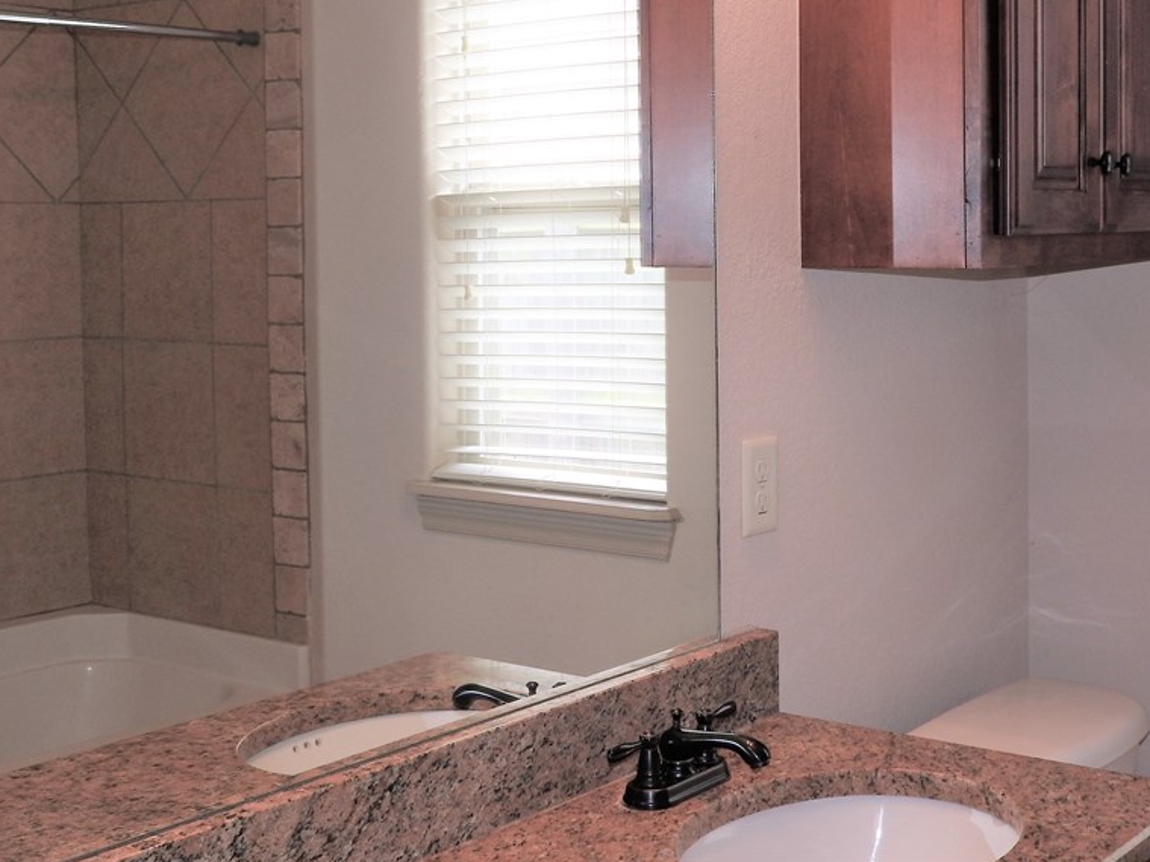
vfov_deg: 26.9
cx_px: 658
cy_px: 282
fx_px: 1794
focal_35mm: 54
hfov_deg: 35.5
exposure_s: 1/40
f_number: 3.8
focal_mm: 7.2
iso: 100
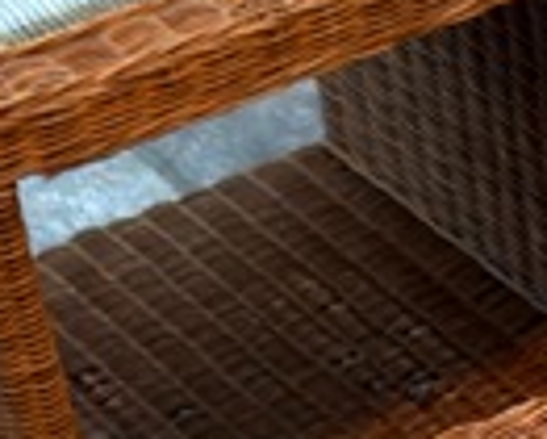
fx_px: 2965
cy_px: 941
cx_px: 1044
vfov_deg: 8.0
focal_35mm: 183
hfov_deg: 9.9
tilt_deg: -46.3
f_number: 1.78
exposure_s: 1/33
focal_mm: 6.76
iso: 400
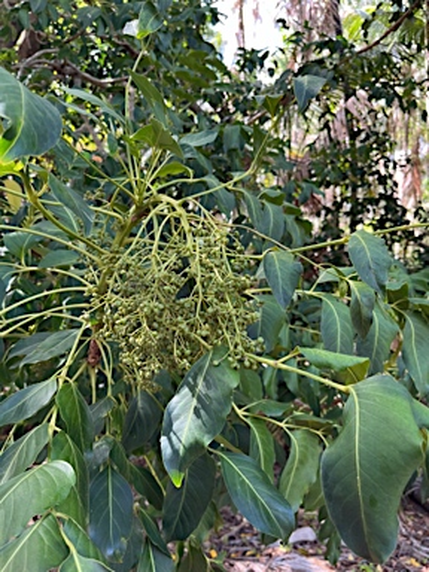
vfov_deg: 67.3
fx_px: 430
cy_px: 286
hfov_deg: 53.1
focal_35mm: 26
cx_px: 214
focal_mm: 5.1
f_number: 1.6
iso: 50
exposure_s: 1/122
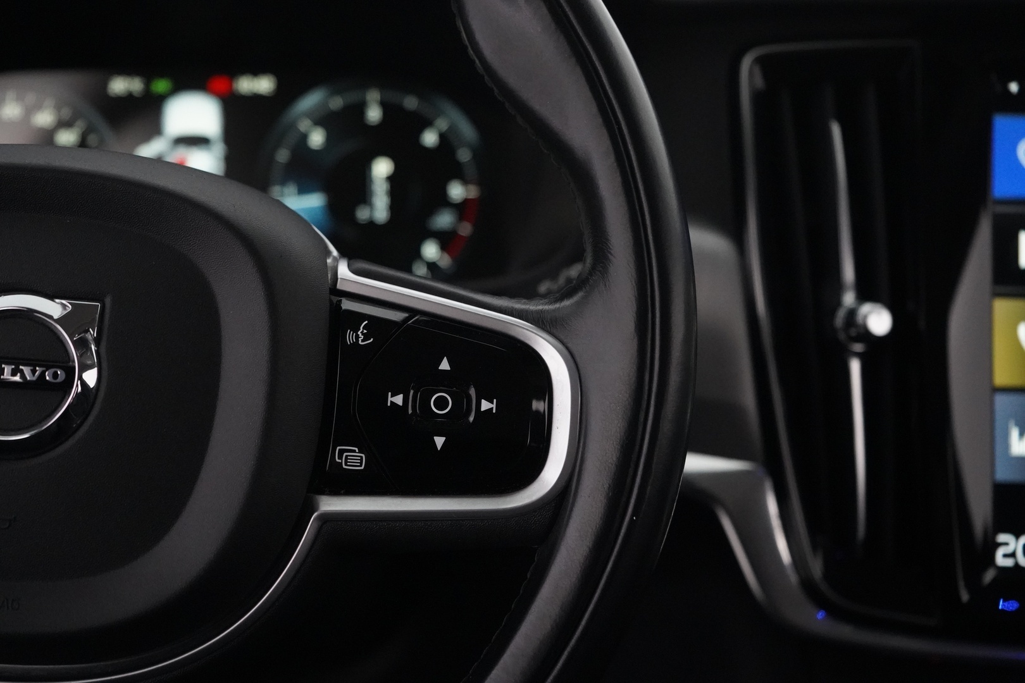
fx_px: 1566
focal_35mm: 55
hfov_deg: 36.2
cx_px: 512
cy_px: 342
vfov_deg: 24.6
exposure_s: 1/125
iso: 12800
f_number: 5
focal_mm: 55
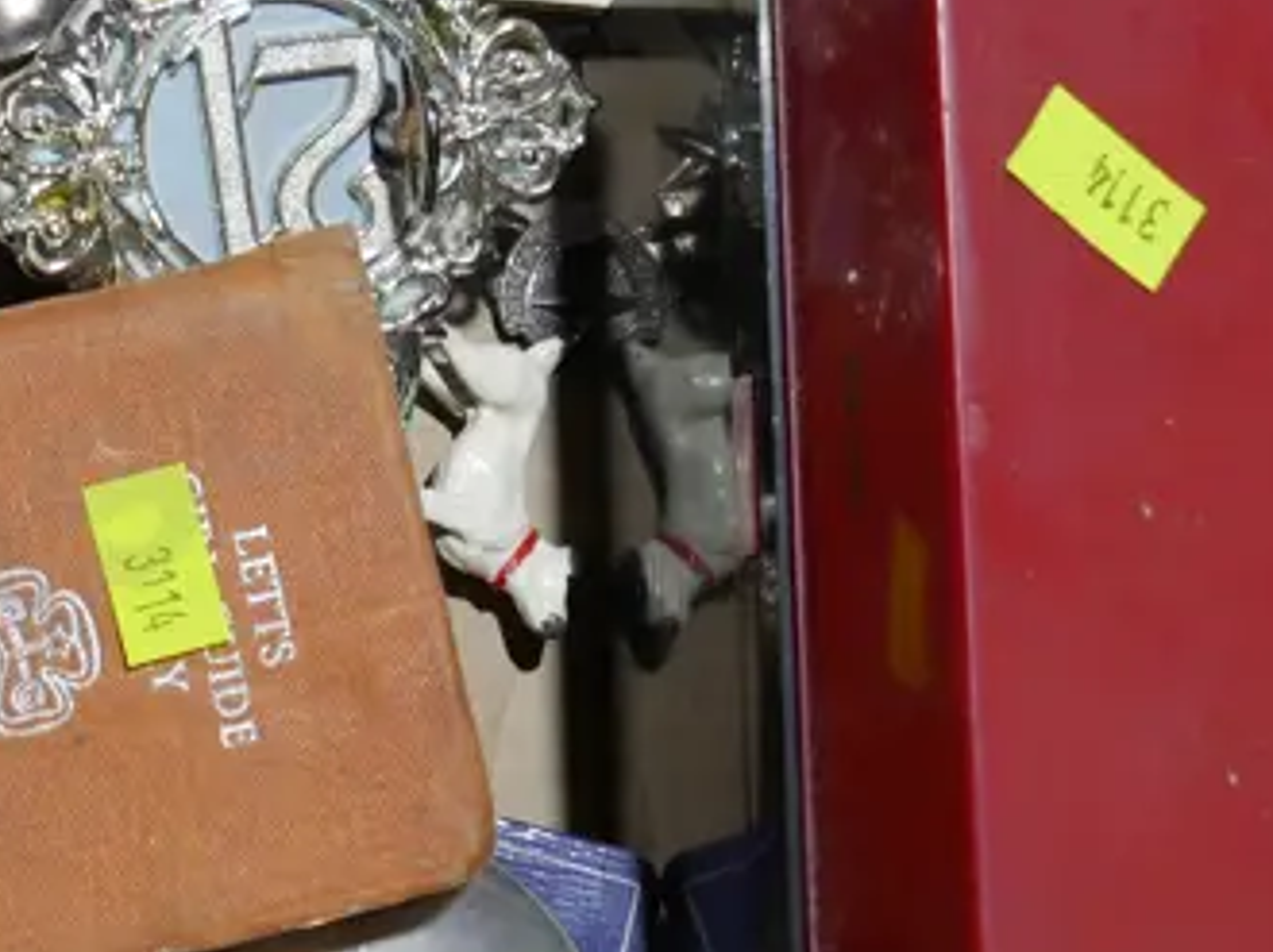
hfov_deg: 22.4
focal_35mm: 87
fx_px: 3197
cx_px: 436
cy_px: 249
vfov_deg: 16.9
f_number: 3.5
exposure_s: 1/100
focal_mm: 14
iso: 200
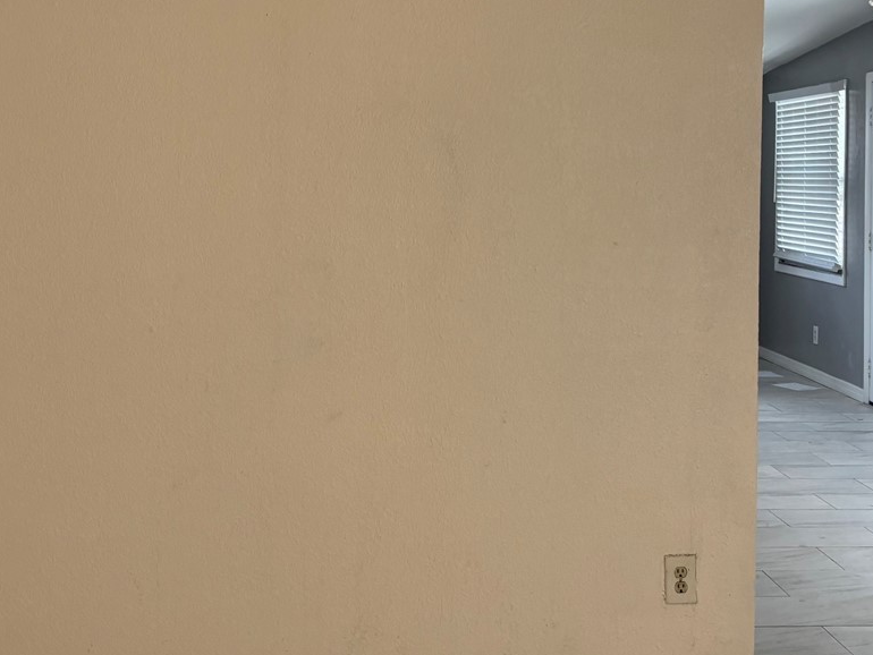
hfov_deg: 35.5
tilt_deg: +2.8
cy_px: 146
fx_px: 1362
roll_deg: -1.5
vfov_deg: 26.6
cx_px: 455
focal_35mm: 54
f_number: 1.6
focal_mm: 5.96
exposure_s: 1/121
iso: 125
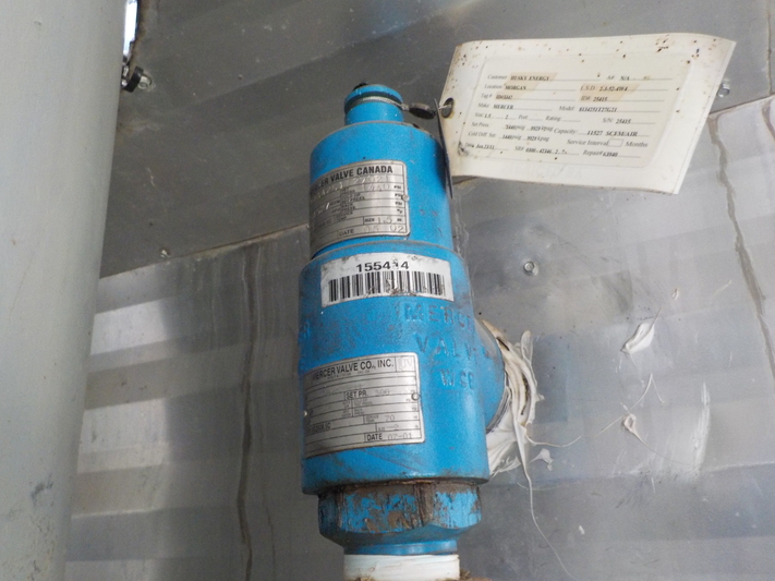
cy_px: 290
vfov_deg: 46.8
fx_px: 672
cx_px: 388
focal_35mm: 30
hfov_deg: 60.0
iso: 400
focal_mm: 4.1
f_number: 3.3
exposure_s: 1/20
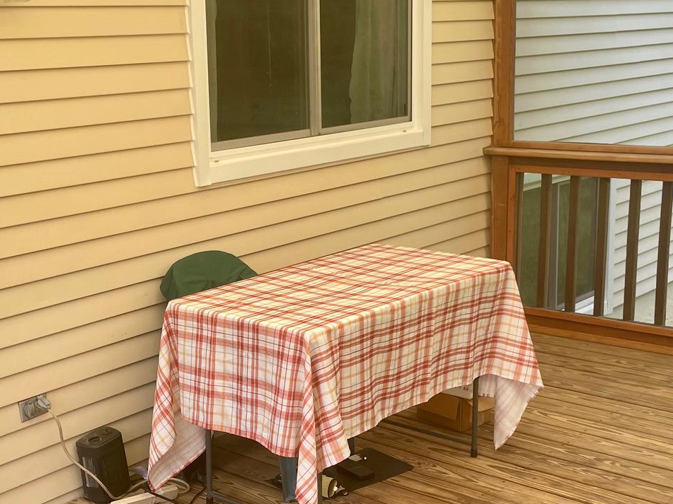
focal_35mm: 56
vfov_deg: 26.1
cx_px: 200
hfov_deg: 33.9
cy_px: 293
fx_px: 1089
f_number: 1.6
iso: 32
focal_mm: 4.2
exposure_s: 1/440
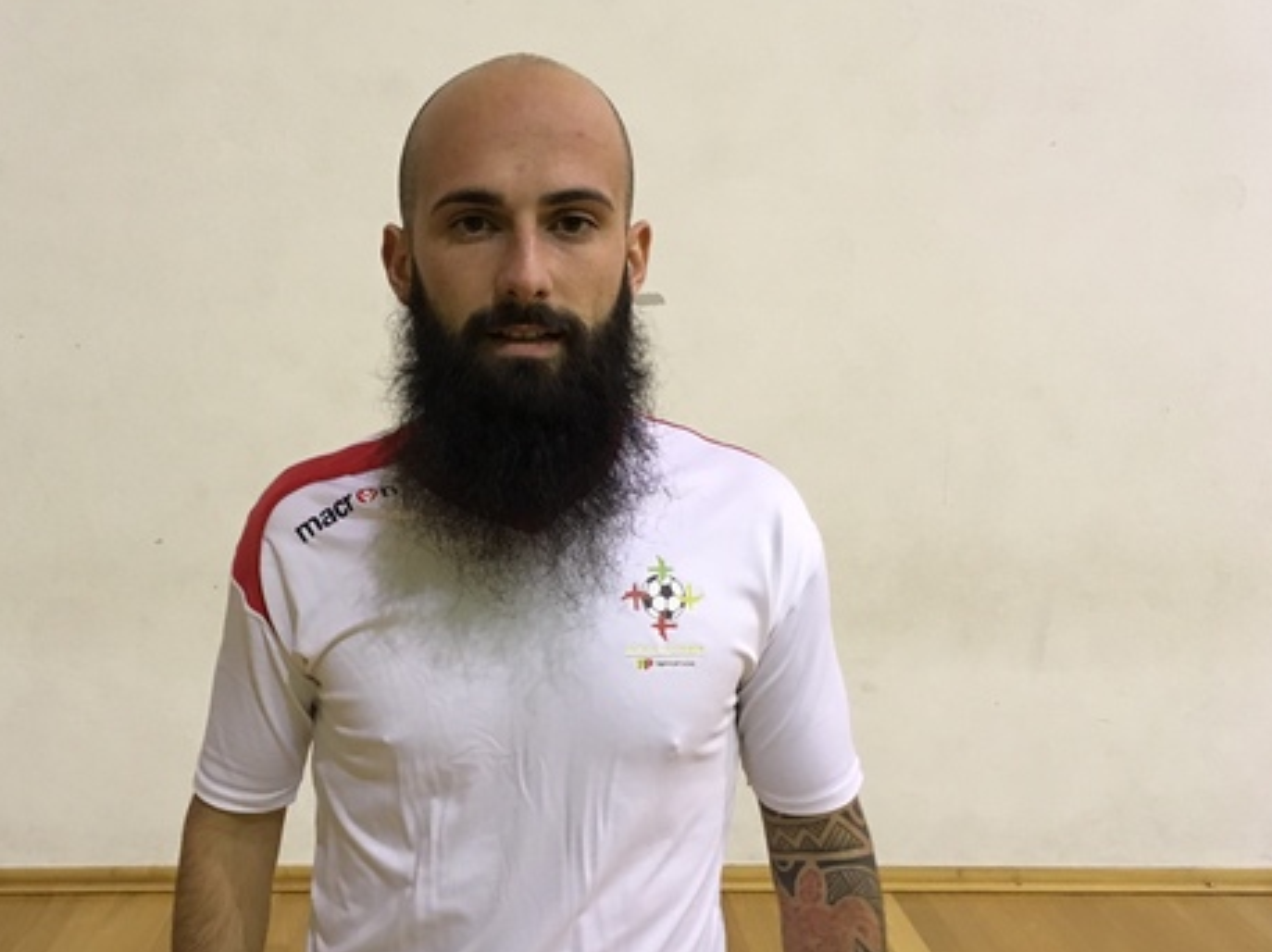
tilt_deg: -7.8
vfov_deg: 37.7
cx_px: 458
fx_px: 1396
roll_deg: +0.6
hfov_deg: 48.4
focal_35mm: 38
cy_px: 488
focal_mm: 4.15
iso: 200
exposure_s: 1/33
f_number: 2.2
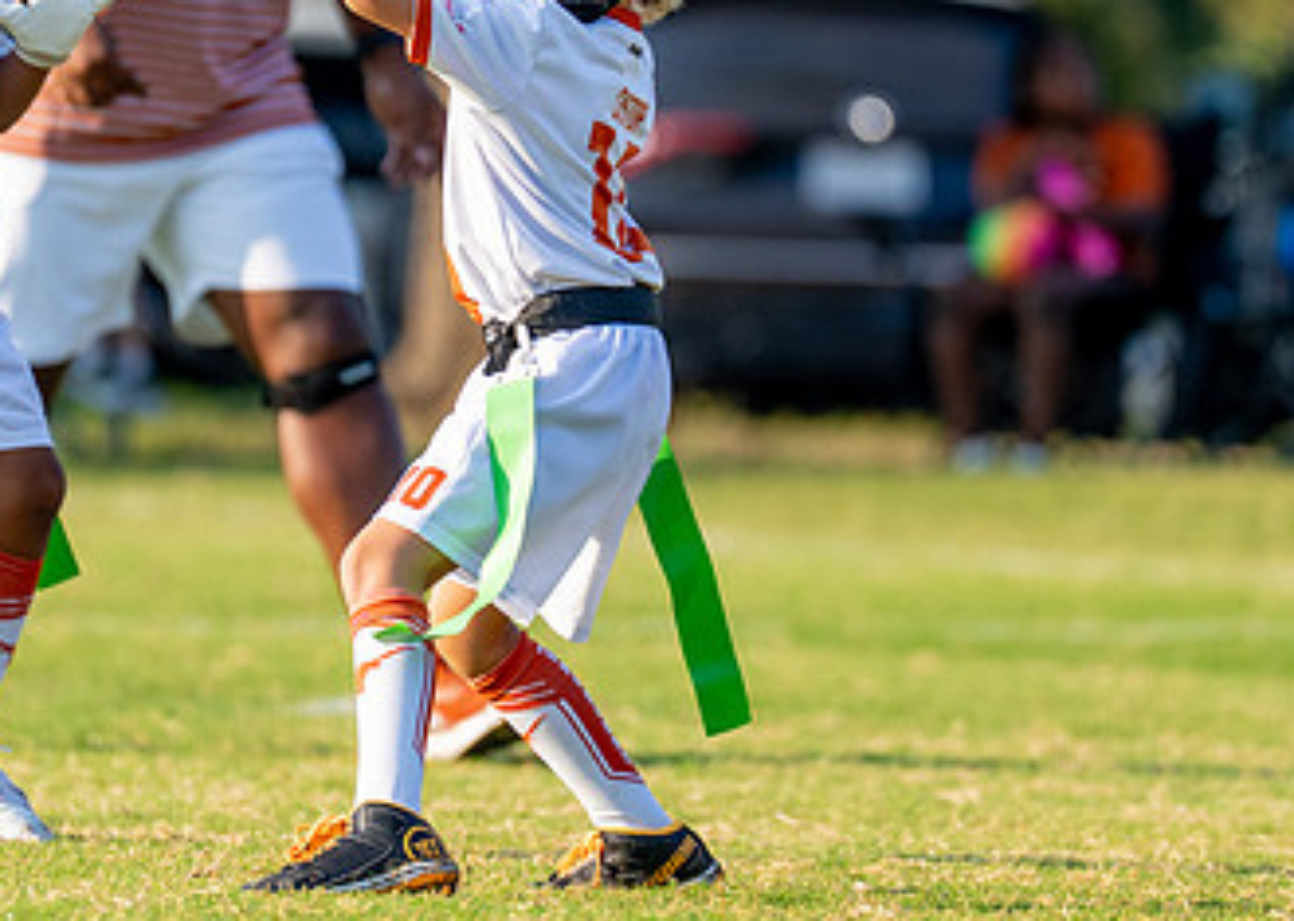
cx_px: 503
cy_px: 277
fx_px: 23019
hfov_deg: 3.2
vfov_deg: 2.3
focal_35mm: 627
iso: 250
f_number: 2.8
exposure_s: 1/2000
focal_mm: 200
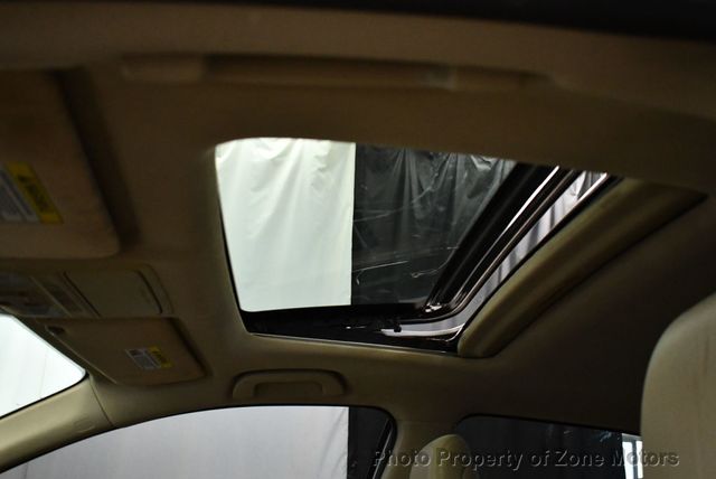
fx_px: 717
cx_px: 358
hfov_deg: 53.1
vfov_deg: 36.9
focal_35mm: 36
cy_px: 240
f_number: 3.5
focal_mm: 18
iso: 2500
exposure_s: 1/125
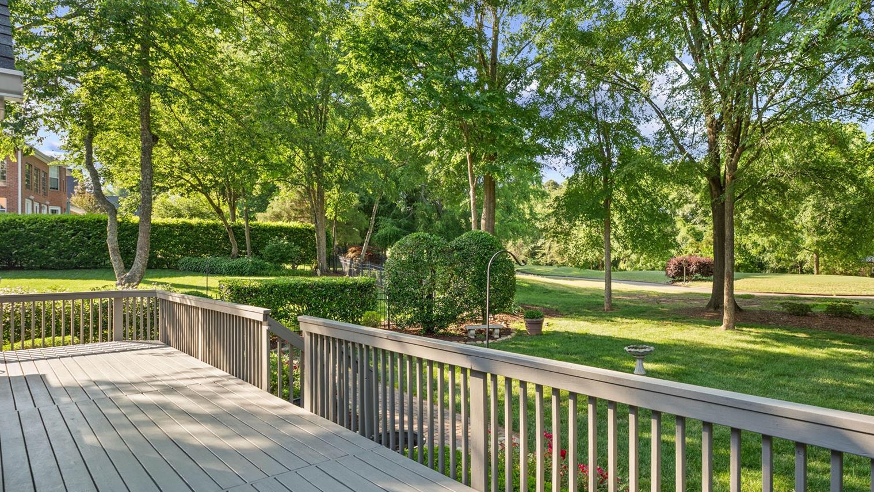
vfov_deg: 47.7
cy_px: 242
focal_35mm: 24
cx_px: 516
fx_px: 556
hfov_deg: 75.6
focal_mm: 17
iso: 200
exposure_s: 1/40
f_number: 7.1
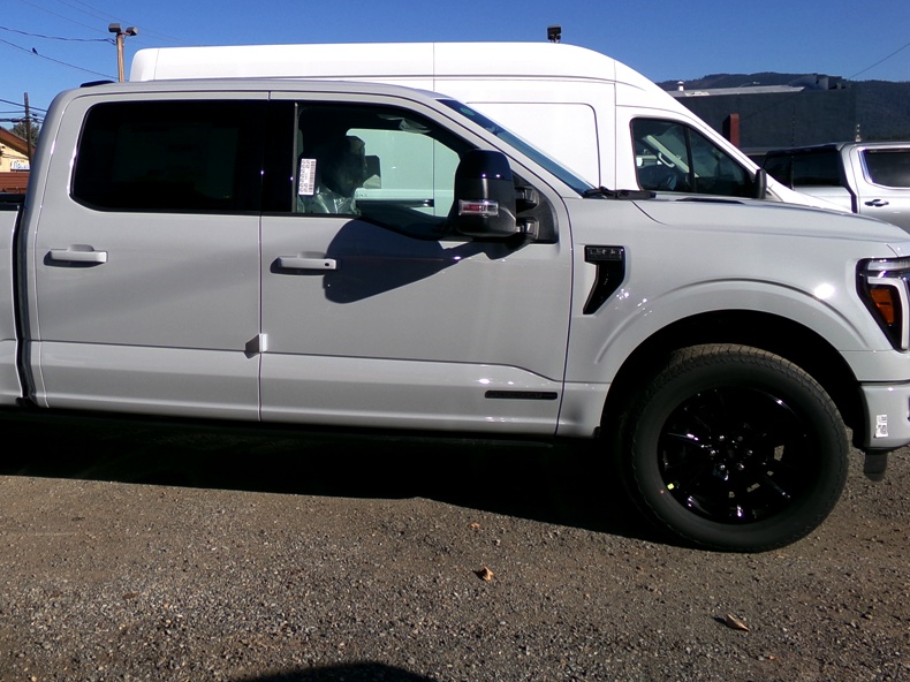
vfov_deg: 40.4
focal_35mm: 35
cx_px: 313
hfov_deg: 51.8
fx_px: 920
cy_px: 256
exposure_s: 1/140
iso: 100
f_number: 11.07
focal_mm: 4.3
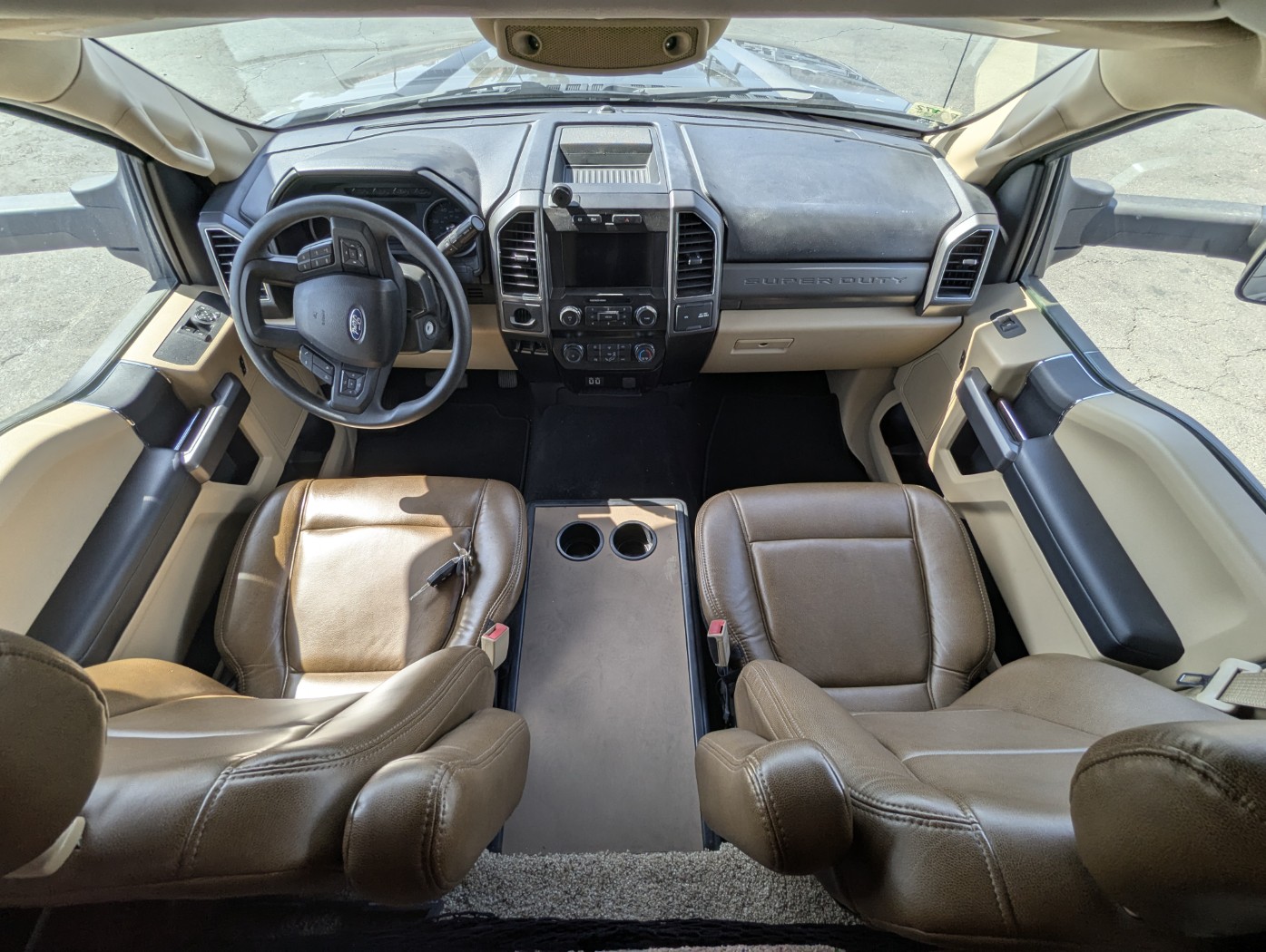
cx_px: 633
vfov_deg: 78.2
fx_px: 586
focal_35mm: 16
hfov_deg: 94.4
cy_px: 476
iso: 44
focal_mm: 2.35
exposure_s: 1/291
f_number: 2.2
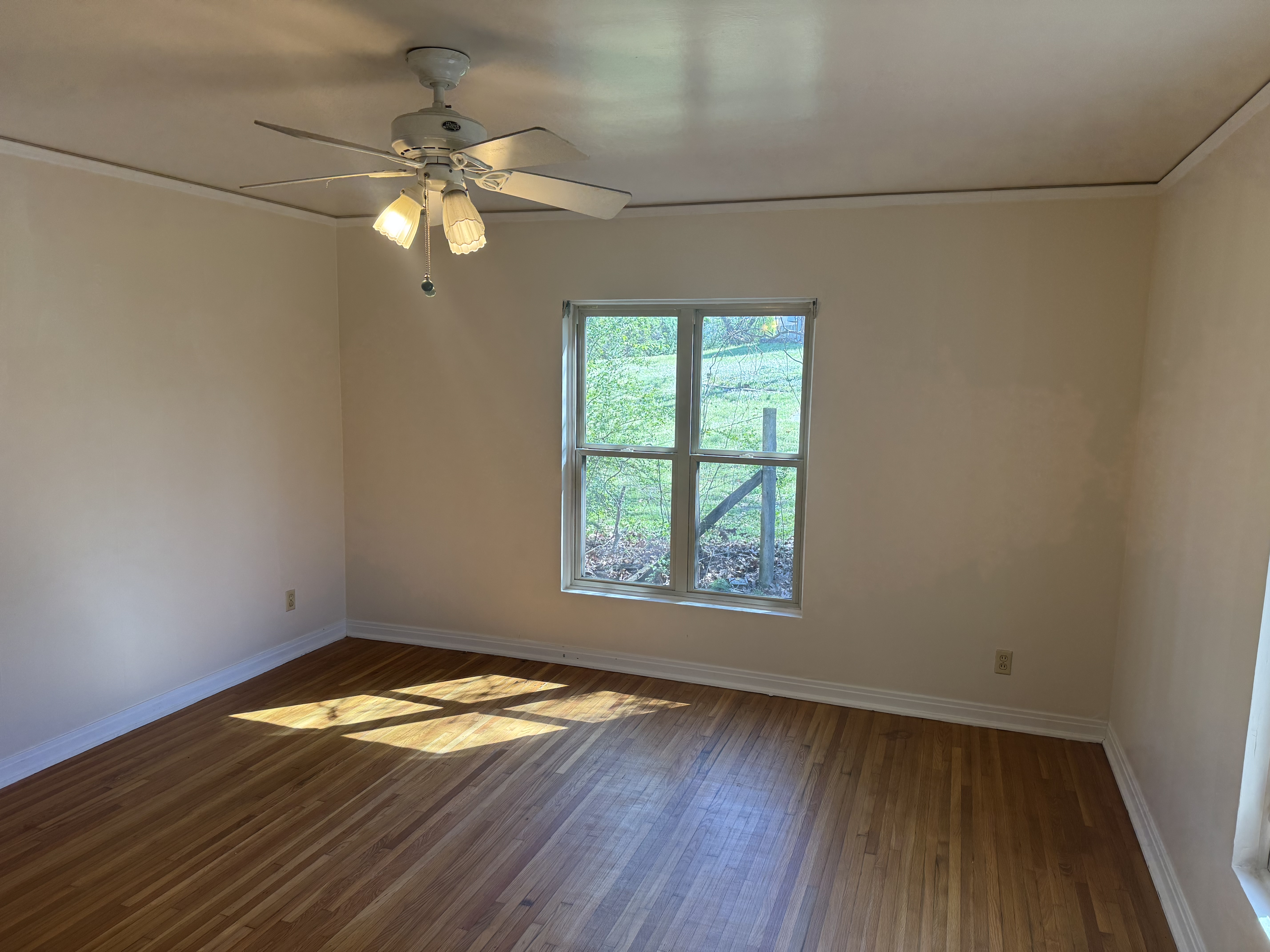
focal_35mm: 24
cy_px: 476
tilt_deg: -7.6
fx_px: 881
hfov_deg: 71.6
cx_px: 635
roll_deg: -0.8
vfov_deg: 56.8
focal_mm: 6.76
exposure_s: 1/144
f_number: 1.78
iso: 100
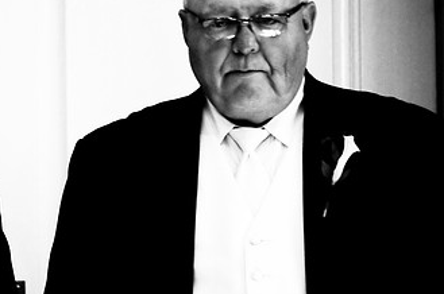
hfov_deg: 4.1
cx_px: 90
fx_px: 6192
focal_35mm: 503
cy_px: 110
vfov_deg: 2.7
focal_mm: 190
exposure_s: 1/60
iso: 1000
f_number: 5.6
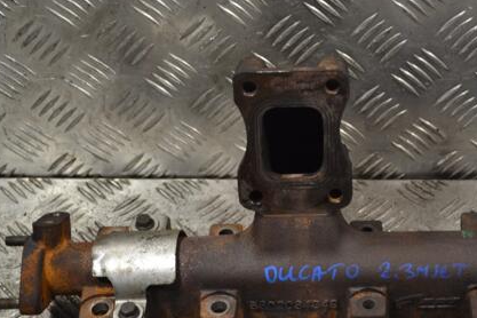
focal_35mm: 82
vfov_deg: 16.6
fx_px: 1086
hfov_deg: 24.7
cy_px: 199
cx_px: 312
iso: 400
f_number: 5
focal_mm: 38
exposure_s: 1/100
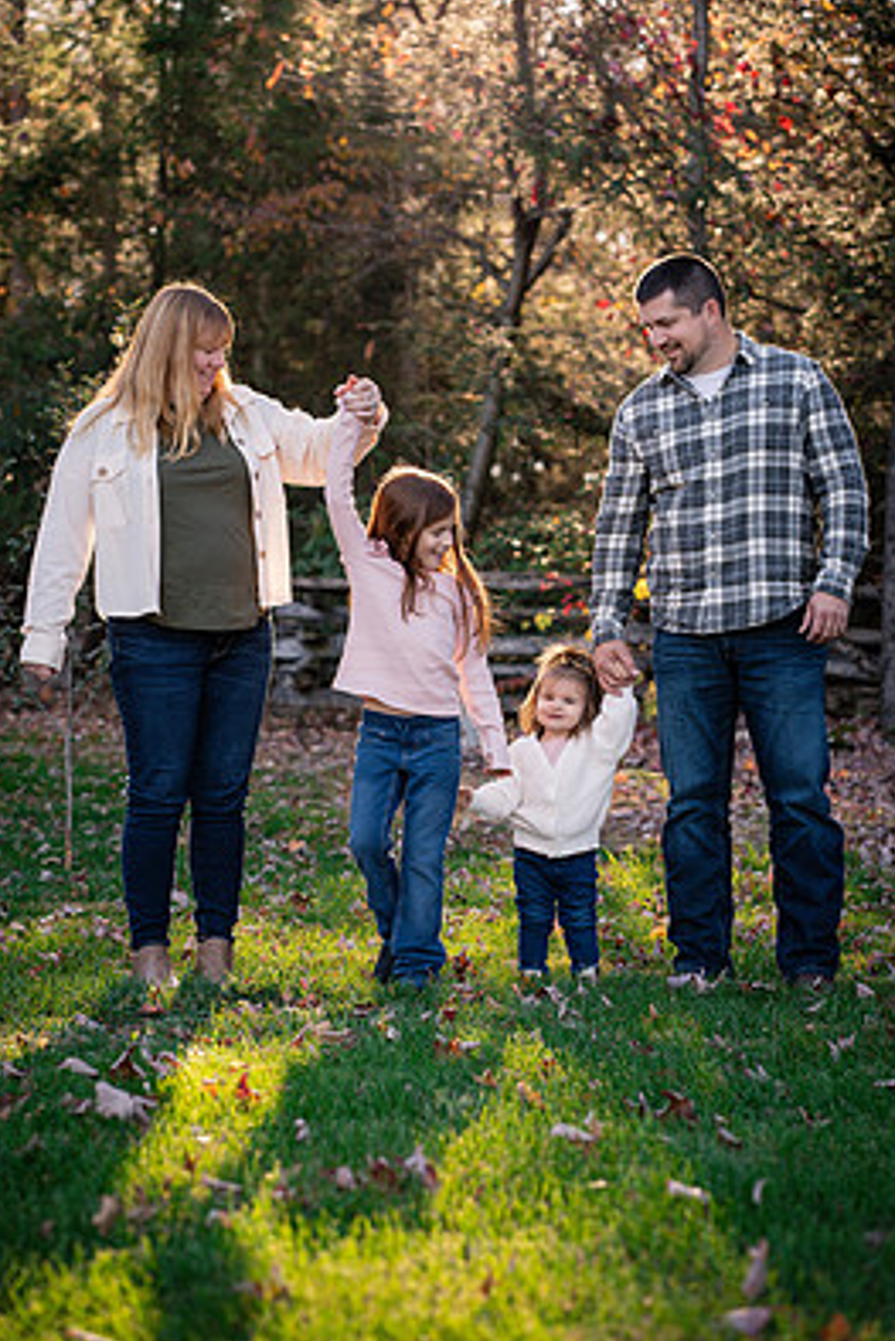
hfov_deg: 14.1
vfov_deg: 21.0
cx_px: 432
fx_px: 3614
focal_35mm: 97
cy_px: 609
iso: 320
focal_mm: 85
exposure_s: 1/400
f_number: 4
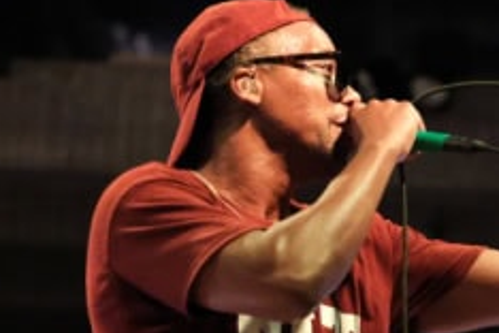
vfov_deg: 4.8
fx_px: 3978
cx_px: 512
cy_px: 279
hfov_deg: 7.1
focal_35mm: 287
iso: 8000
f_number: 1.4
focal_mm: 56
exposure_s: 1/350
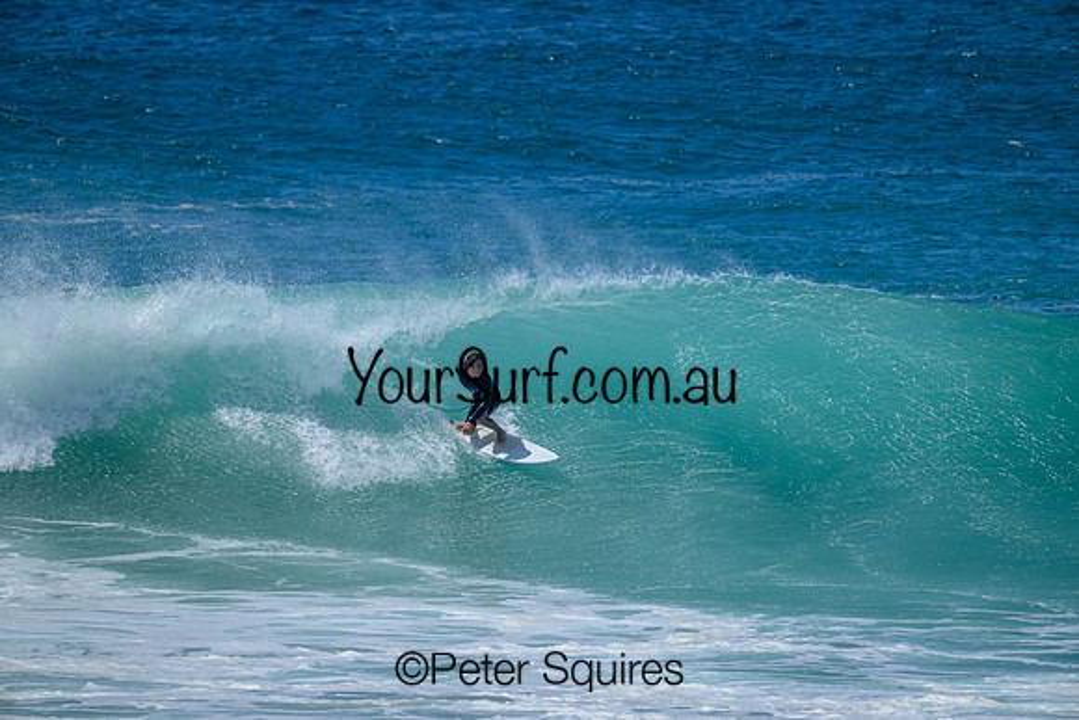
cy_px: 360
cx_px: 540
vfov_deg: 2.5
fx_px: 16788
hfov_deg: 3.7
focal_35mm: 560
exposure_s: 1/2000
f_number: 8
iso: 360
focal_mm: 560
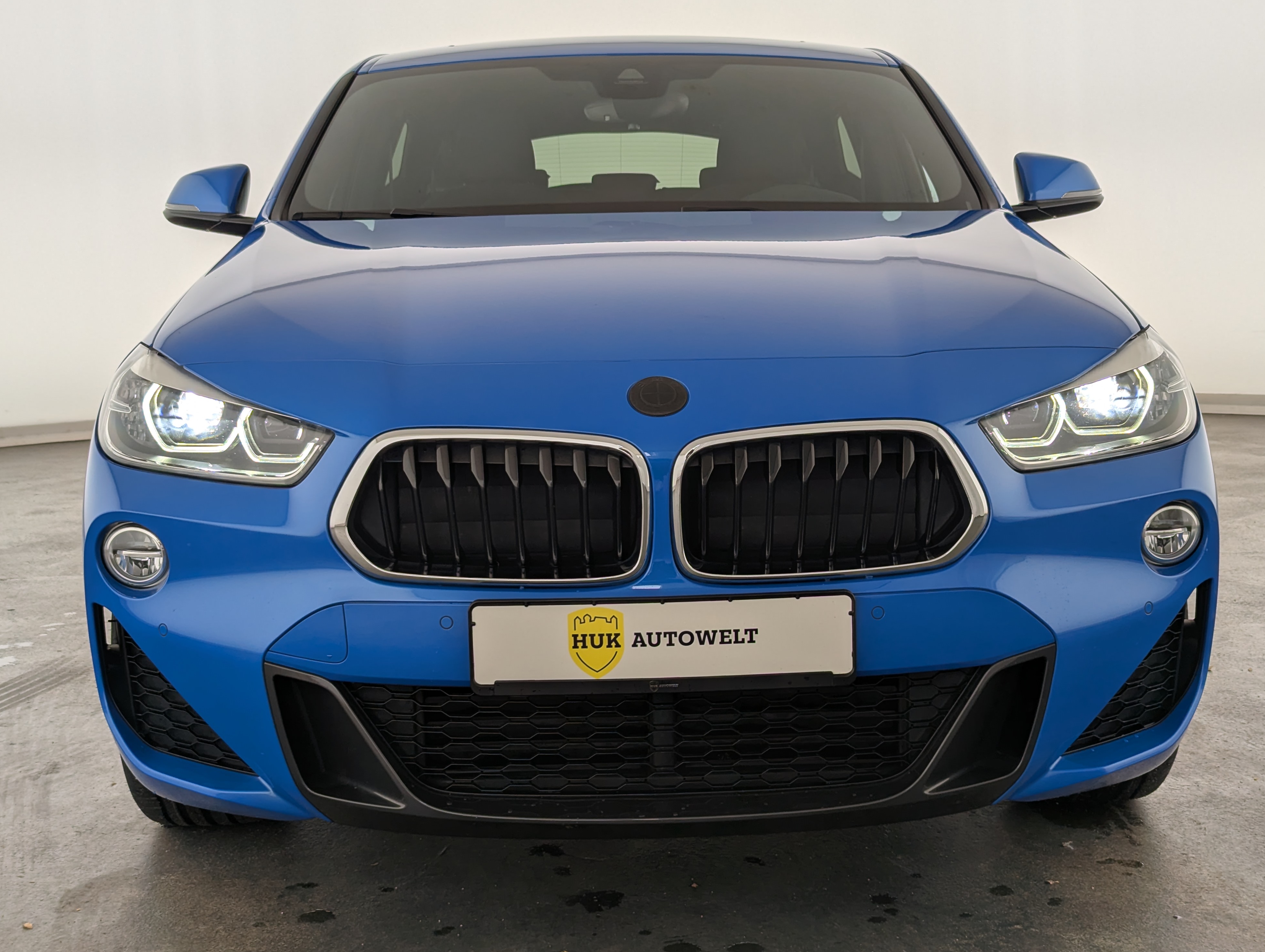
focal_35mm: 50
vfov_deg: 29.2
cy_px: 473
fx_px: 1830
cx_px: 636
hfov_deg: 38.1
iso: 40
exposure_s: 1/341
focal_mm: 6.81
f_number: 1.85
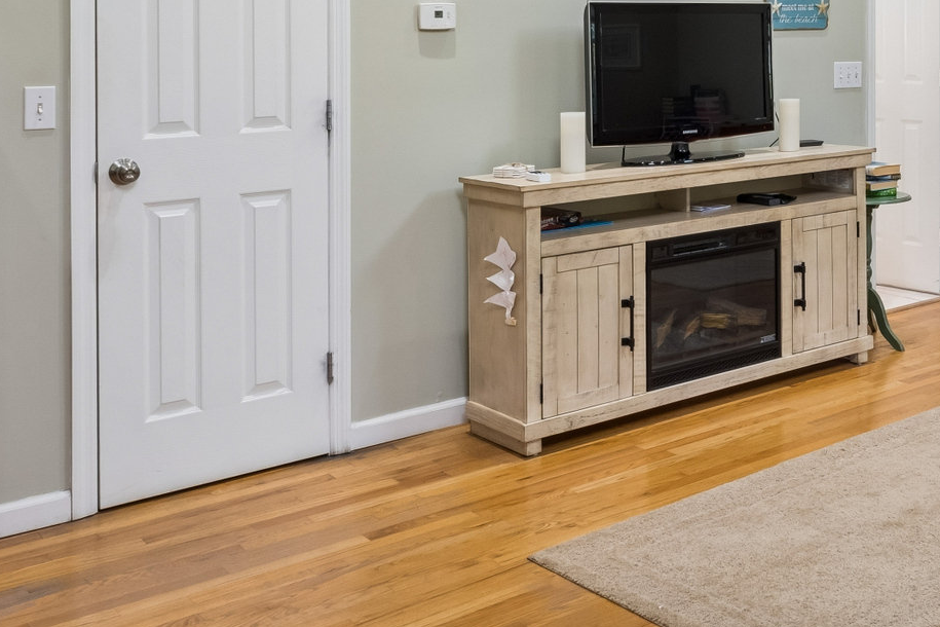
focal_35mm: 47
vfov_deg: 27.6
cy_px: 57
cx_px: 947
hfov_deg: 37.3
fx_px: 1227
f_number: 13
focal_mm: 14
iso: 400
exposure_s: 1/13
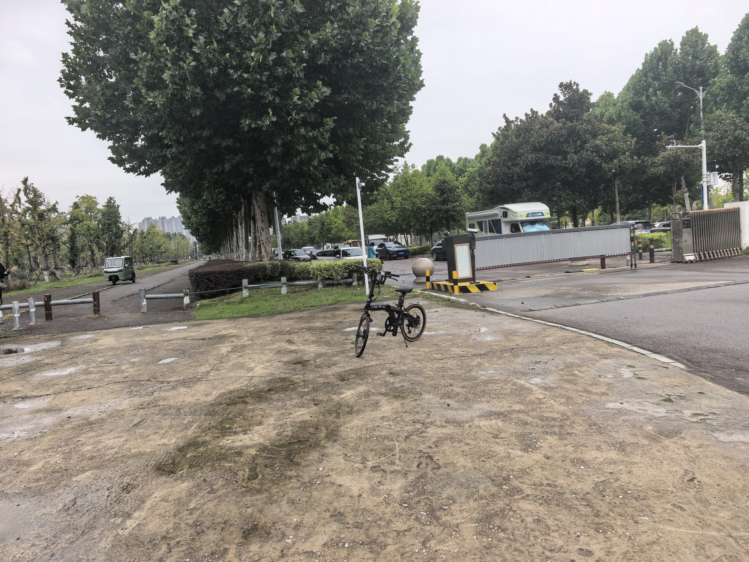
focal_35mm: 24
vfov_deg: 56.8
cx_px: 374
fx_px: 519
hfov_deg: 71.6
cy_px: 281
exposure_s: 1/676
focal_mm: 6.98
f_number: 2
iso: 50
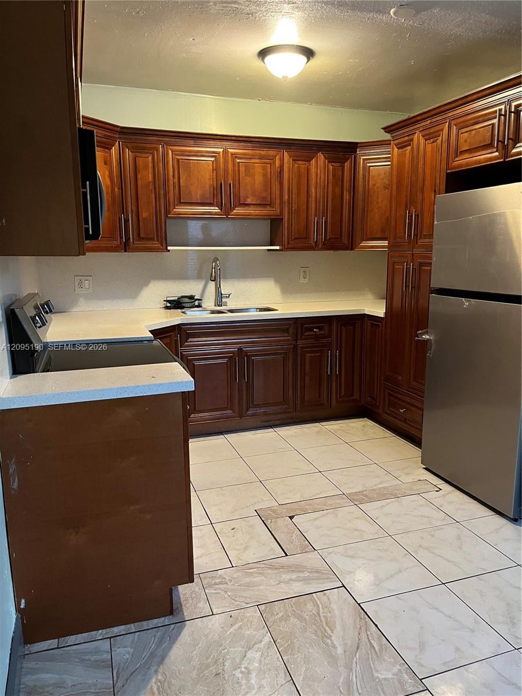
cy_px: 348
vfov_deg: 67.3
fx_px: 523
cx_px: 261
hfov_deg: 53.1
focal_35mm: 26
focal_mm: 5.1
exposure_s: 1/30
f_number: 1.6
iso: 500
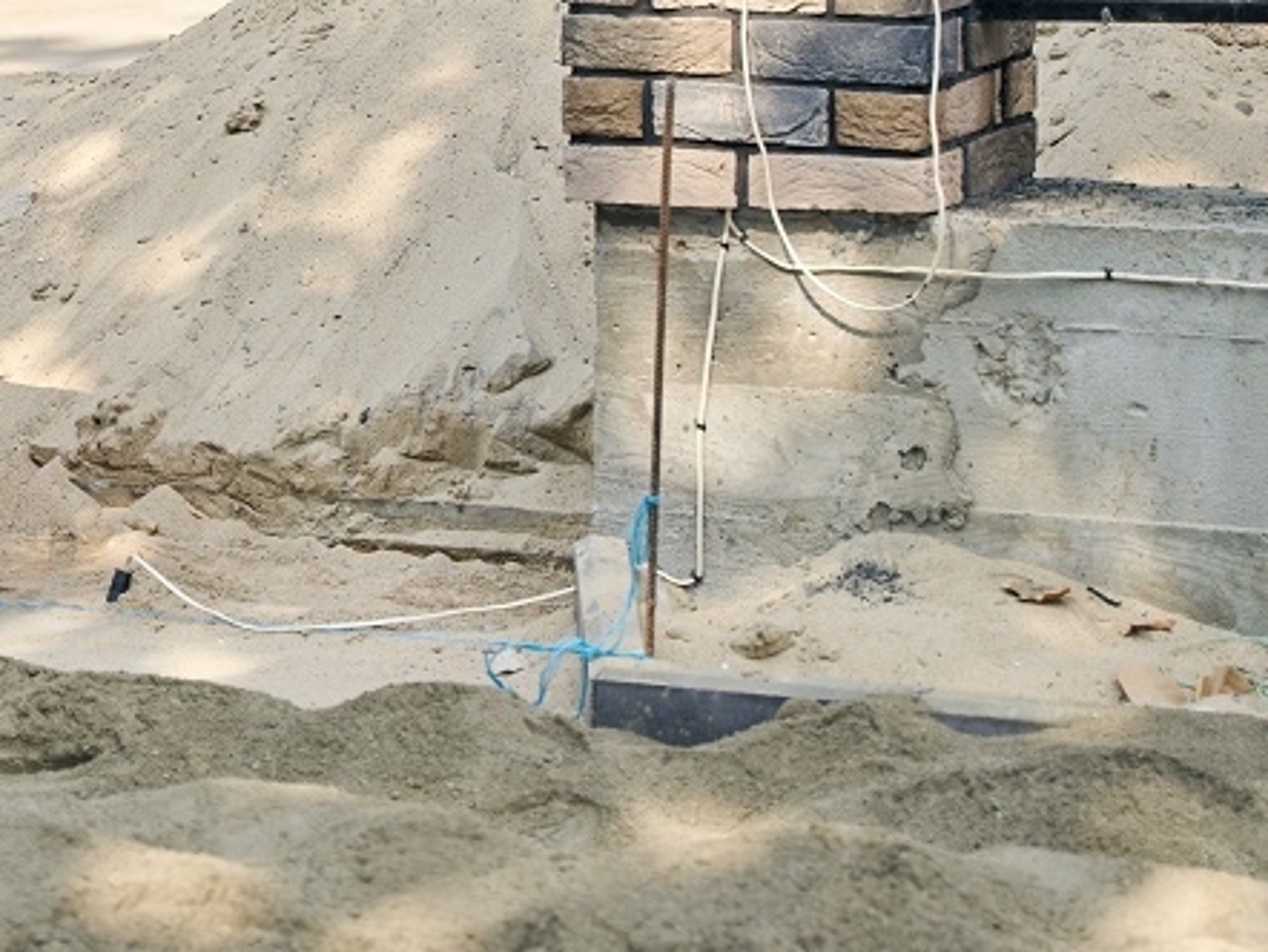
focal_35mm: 160
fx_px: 5847
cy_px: 82
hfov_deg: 12.1
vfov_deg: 9.3
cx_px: -270
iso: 100
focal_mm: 61.2
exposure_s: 1/400
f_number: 3.5
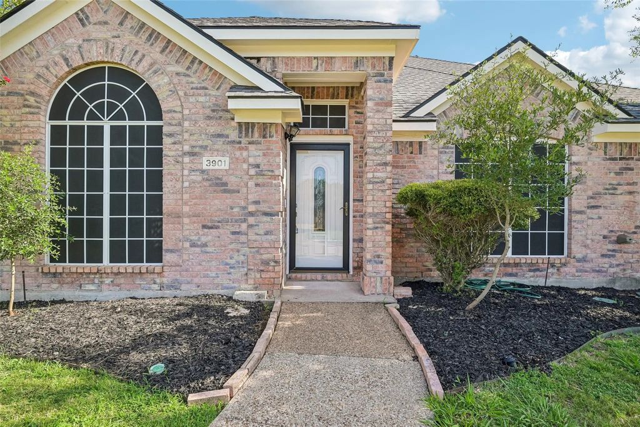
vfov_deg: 66.0
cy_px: 214
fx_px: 329
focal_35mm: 18
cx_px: 320
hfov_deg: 88.4
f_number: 8
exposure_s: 1/250
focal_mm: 18.5
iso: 400
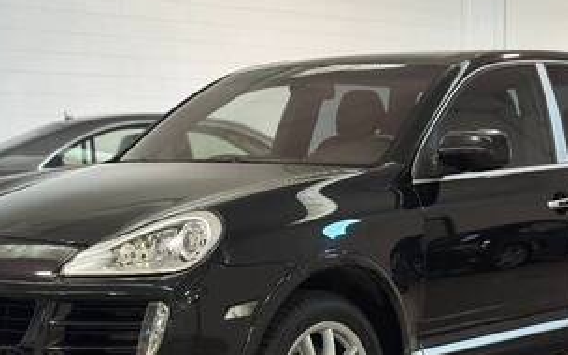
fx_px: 1471
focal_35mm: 95
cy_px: 248
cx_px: 302
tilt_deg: -4.5
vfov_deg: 13.7
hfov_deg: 21.9
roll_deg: +0.0
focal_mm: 6.86
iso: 125
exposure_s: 1/50
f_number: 1.78
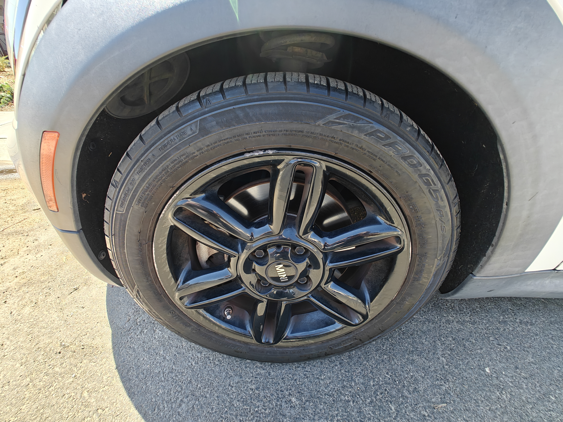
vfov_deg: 85.7
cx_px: 282
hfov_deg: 102.1
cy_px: 211
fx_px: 228
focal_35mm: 14
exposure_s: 1/141
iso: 64
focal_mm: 2.59
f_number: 2.2
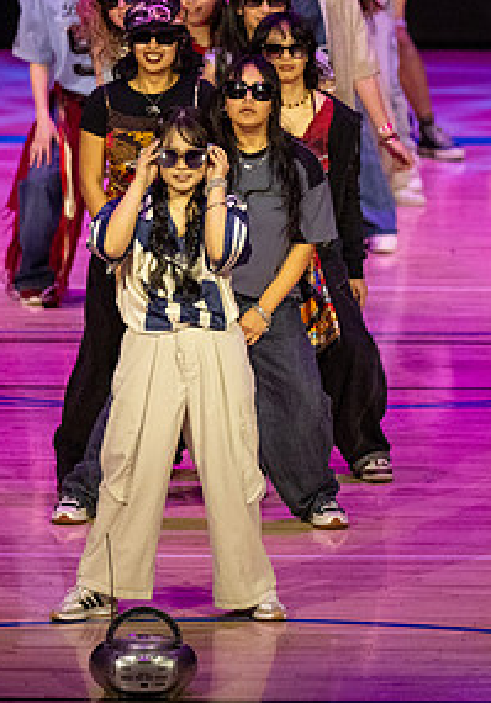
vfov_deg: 4.2
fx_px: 9692
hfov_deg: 2.9
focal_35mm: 489
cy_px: 144
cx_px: 197
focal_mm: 200
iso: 3200
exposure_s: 1/400
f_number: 2.8
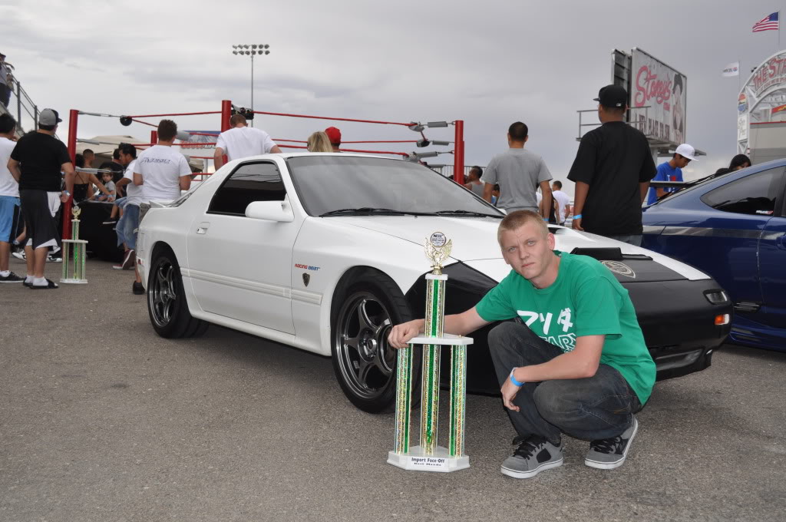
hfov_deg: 49.6
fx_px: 850
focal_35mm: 39
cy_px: 261
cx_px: 393
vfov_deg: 34.1
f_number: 5
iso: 200
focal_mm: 26
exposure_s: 1/200
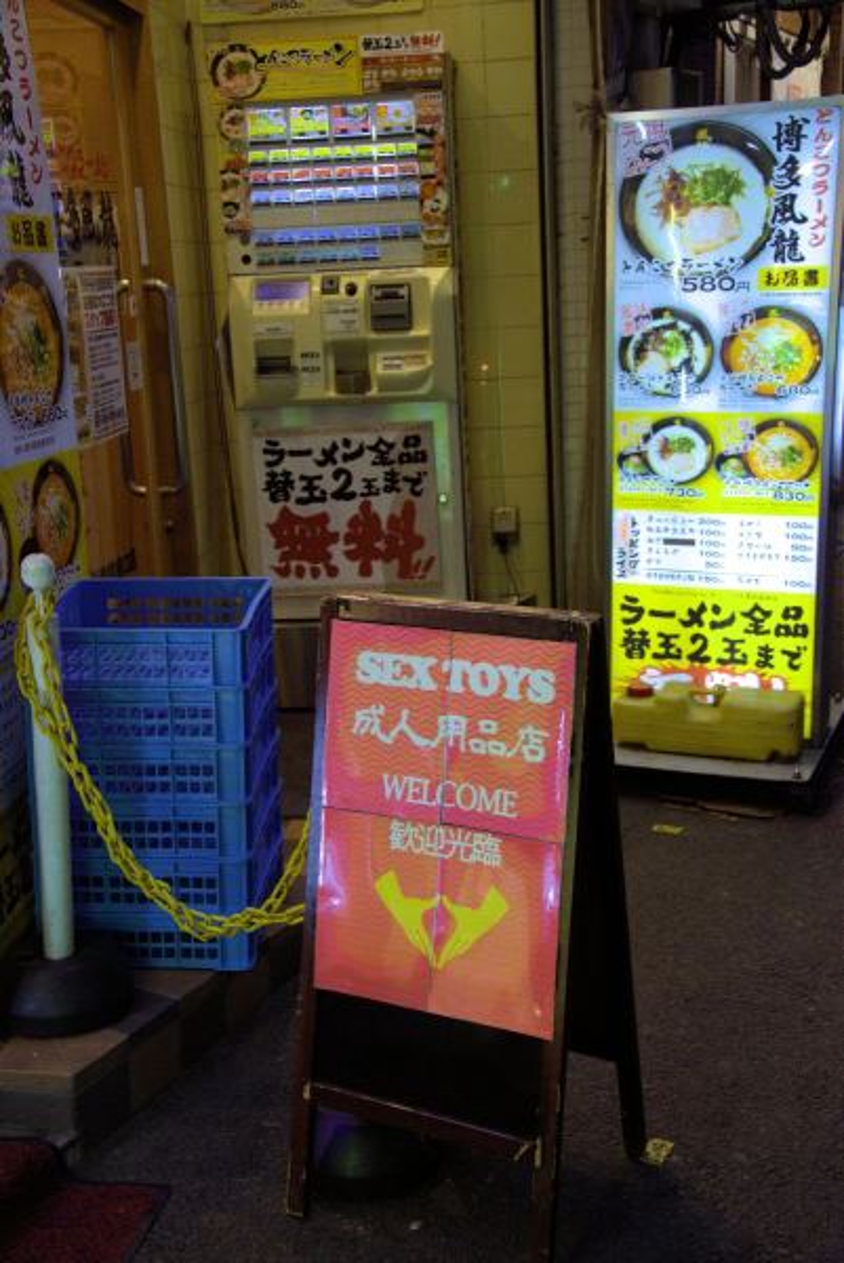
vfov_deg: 43.6
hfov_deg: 29.9
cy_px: 632
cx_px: 422
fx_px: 1580
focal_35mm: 45
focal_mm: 30
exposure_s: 1/160
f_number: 4.2
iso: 1100
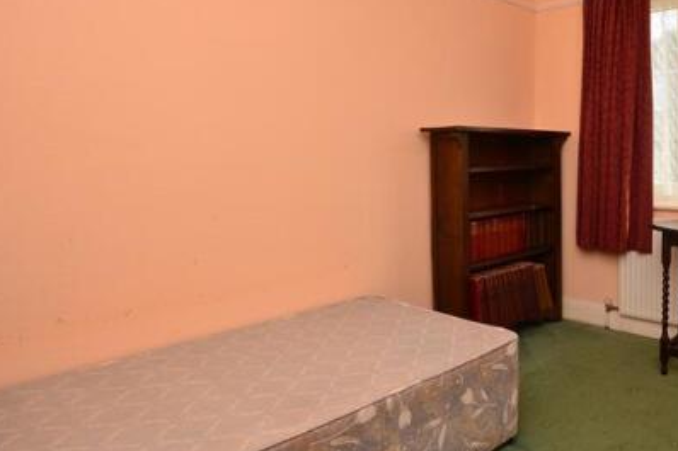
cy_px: 174
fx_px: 535
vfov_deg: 45.4
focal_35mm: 28
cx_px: 521
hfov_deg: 60.6
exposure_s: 1/125
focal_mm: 11.5
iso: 200
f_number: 5.6
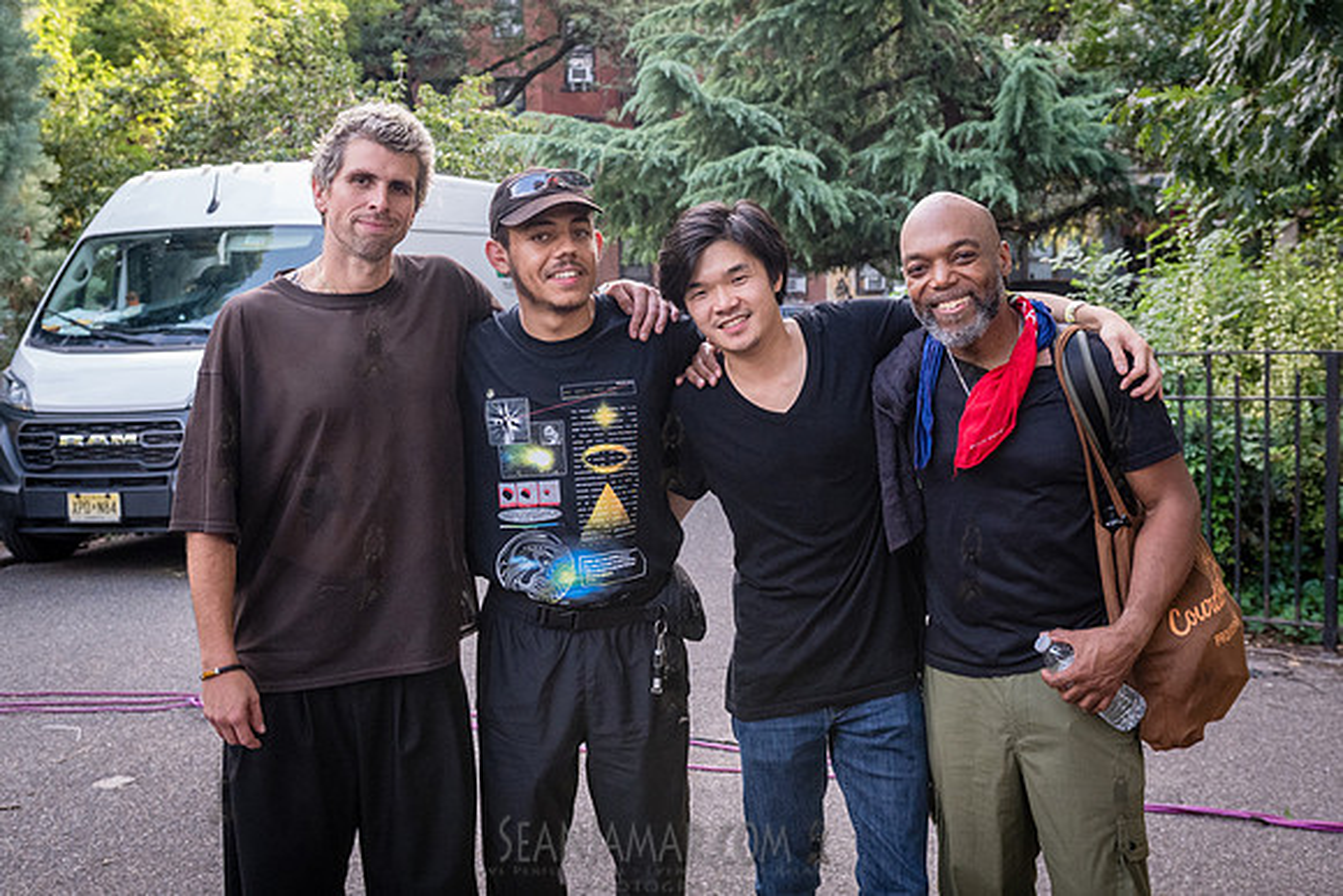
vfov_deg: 30.1
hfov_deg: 43.9
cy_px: 358
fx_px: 1665
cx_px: 687
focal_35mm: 45
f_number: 4.5
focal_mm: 32
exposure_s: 1/640
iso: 2000
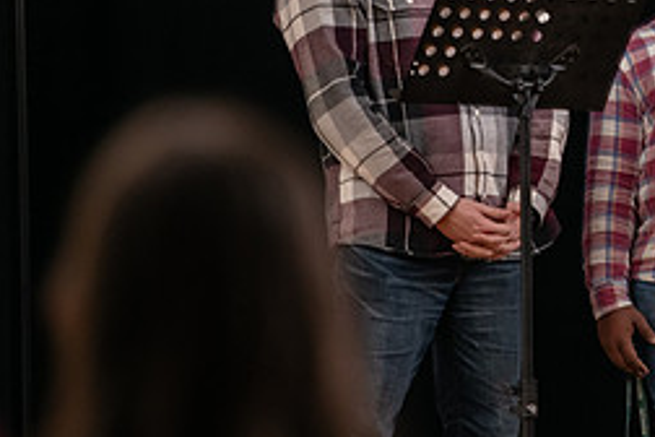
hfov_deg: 4.8
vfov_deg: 3.2
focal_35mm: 425
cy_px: 74
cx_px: 730
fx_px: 7732
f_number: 2.8
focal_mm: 185
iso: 1600
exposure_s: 1/50
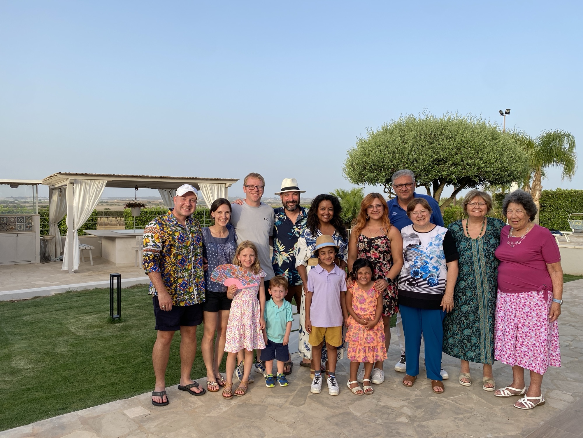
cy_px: 219
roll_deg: -1.0
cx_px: 292
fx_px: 438
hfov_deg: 67.3
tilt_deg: -2.3
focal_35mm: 26
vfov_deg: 53.1
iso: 32
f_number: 1.8
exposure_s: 1/816
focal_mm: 4.25
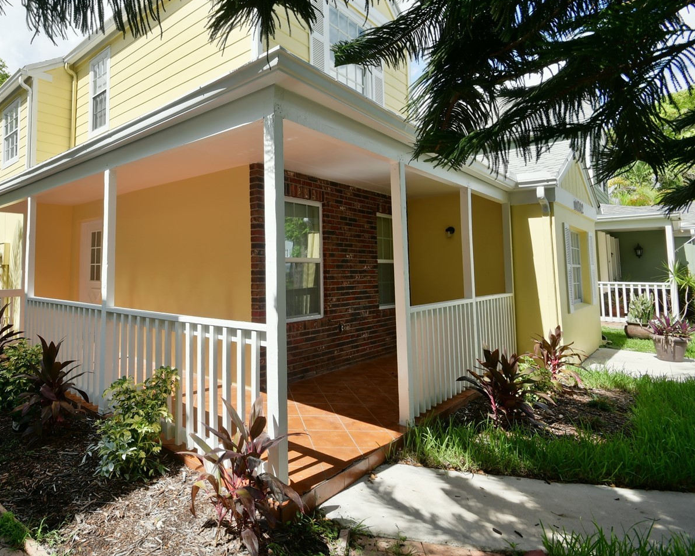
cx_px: 220
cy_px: 228
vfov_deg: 67.6
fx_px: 411
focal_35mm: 20
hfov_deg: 77.2
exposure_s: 1/200
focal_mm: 10
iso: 125
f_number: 7.1
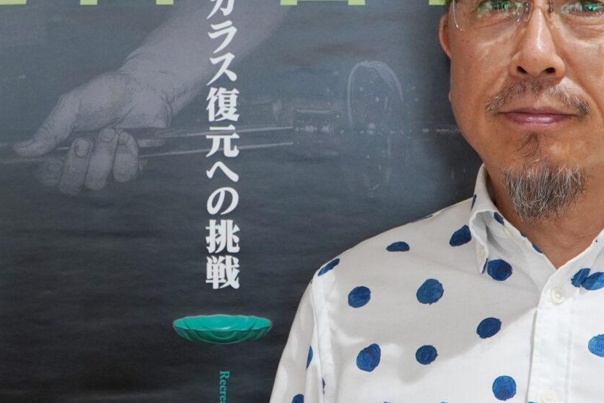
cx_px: 300
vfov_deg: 12.3
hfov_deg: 18.4
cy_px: 259
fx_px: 1863
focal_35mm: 111
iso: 800
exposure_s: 1/50
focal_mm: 32
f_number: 6.3
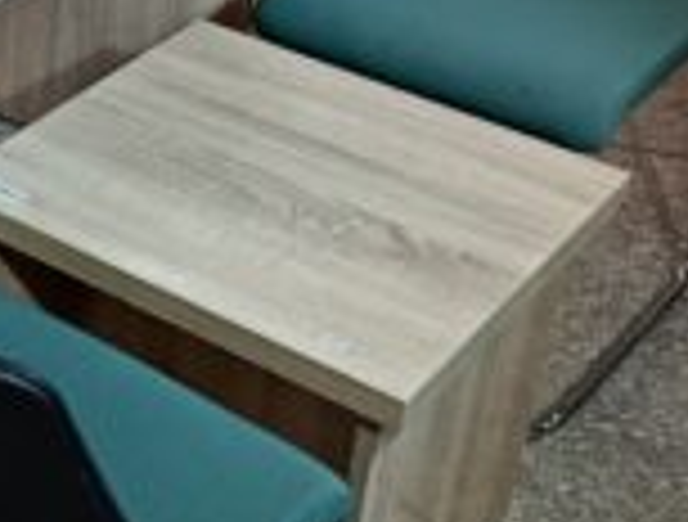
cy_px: -14
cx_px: -333
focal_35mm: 90
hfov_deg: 19.1
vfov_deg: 16.2
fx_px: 1796
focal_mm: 6.11
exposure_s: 1/100
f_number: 1.65
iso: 711
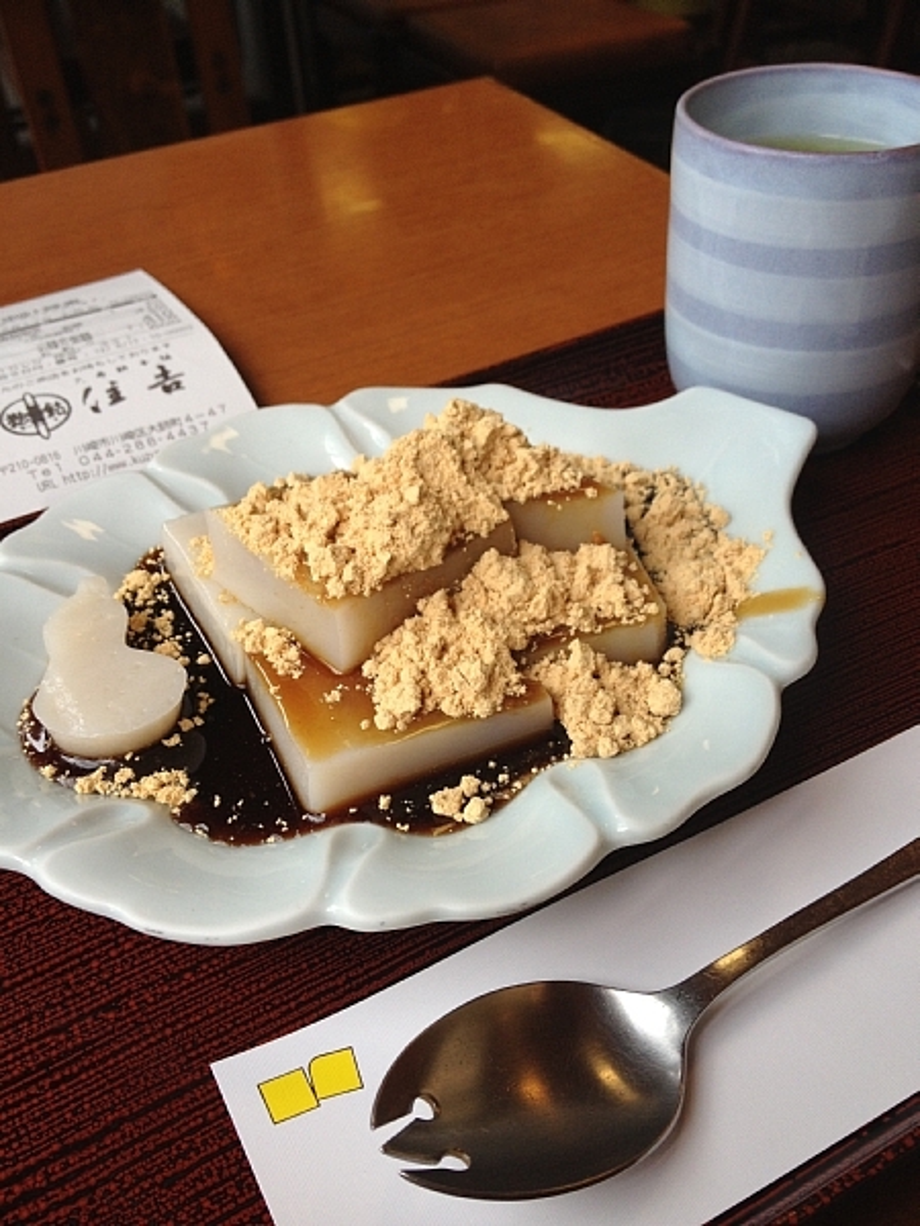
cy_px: 613
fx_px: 1240
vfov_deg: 52.6
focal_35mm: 35
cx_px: 460
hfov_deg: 40.7
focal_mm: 4.28
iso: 64
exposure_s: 1/120
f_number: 2.4
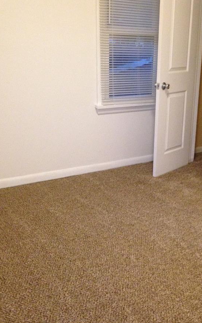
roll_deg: -2.9
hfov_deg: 26.6
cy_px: 172
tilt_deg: -20.3
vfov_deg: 41.8
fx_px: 422
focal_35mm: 48
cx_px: 147
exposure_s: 1/20
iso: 320
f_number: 2.4
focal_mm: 4.12
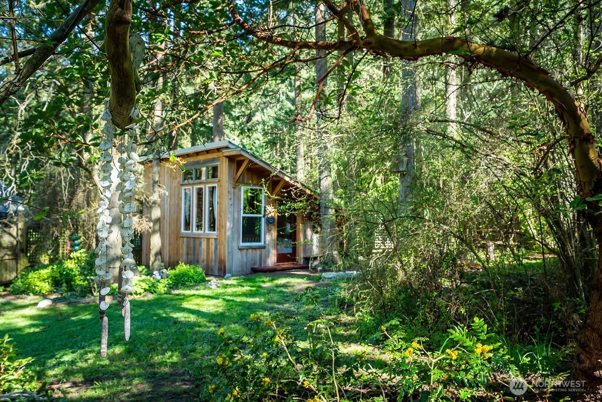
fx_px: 502
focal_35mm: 30
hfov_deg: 61.9
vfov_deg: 43.6
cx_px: 301
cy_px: 201
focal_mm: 30
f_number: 11
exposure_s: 1/40
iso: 200
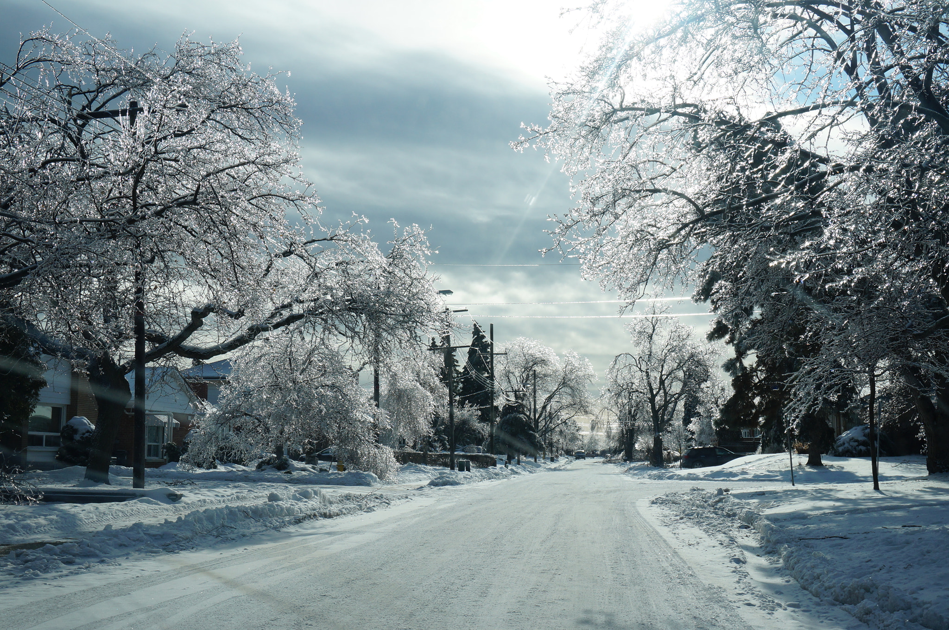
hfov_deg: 45.0
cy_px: 315
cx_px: 474
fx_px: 1146
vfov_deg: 30.8
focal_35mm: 44
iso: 200
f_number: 13
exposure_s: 1/500
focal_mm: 29
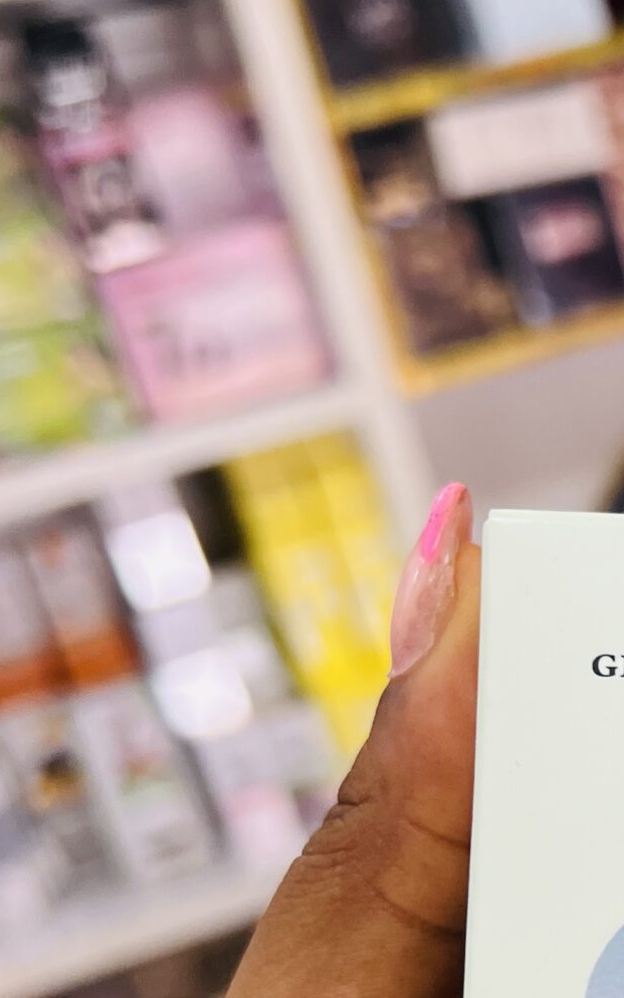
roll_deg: +12.6
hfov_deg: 16.9
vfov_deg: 28.4
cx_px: 878
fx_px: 1932
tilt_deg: -15.2
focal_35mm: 71
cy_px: 784
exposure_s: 1/121
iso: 125
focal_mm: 5.7
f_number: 1.5
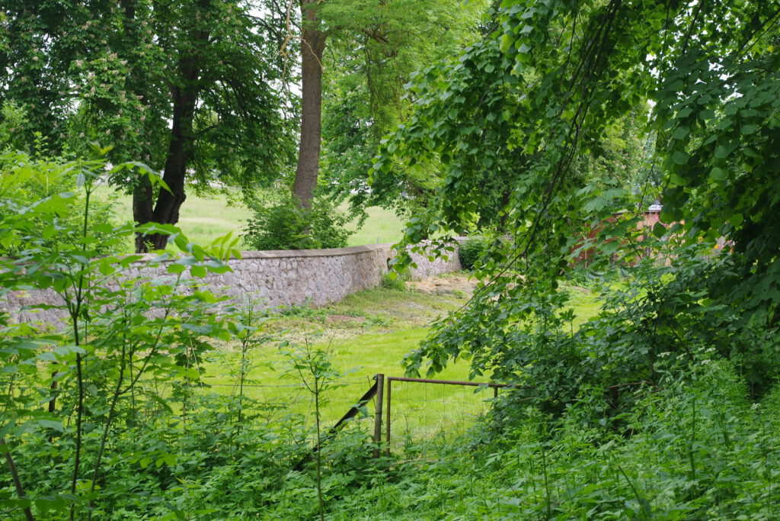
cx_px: 390
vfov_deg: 18.9
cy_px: 260
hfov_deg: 28.1
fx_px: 1560
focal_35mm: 72
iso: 200
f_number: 8
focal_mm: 47.5
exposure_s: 1/80
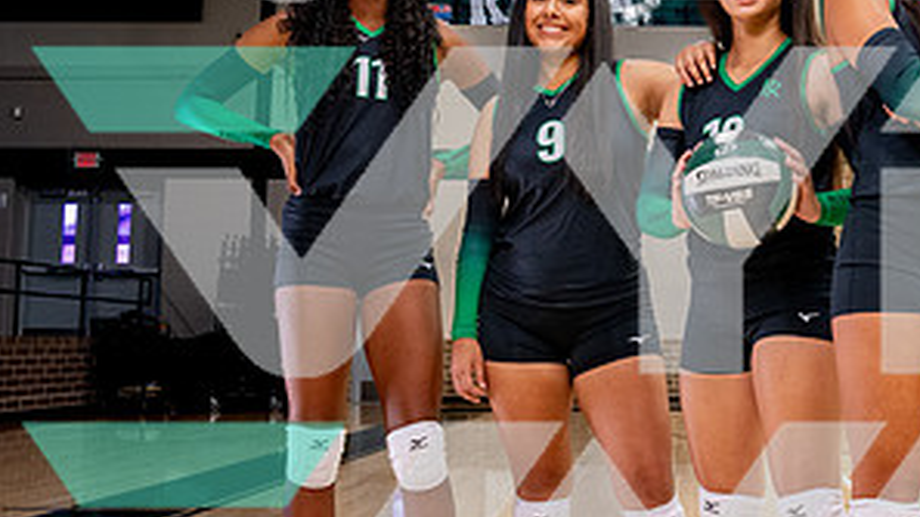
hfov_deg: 38.1
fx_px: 1244
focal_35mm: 51
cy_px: 201
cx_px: 812
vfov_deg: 23.4
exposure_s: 1/80
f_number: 7.1
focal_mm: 24
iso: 2500
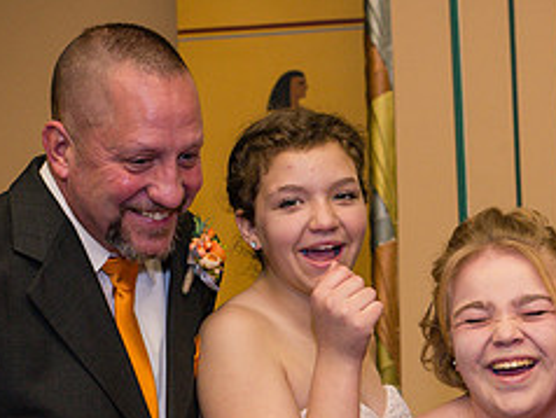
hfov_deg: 16.6
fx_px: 1881
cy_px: 337
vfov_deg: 12.6
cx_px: 498
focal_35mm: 117
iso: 800
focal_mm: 50
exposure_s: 1/125
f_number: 5
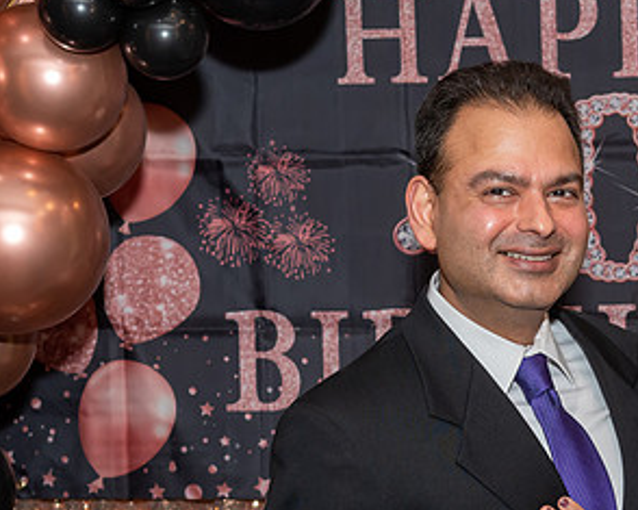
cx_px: 644
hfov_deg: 15.4
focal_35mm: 123
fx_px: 2322
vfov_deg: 12.5
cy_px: 425
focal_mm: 38
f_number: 5.6
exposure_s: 1/250
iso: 400
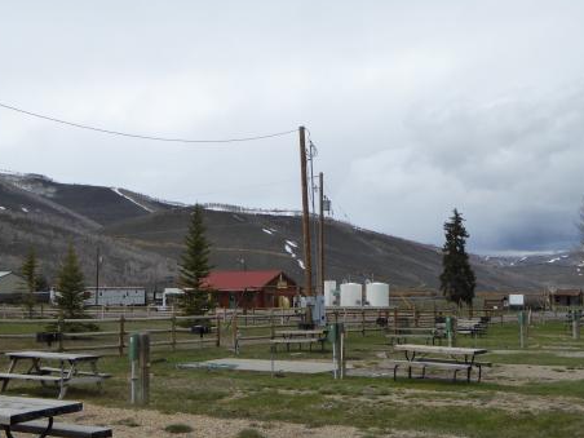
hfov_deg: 37.4
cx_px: 249
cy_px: 275
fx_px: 860
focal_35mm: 51
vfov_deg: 28.5
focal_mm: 6.3
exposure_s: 1/1600
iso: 160
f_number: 4
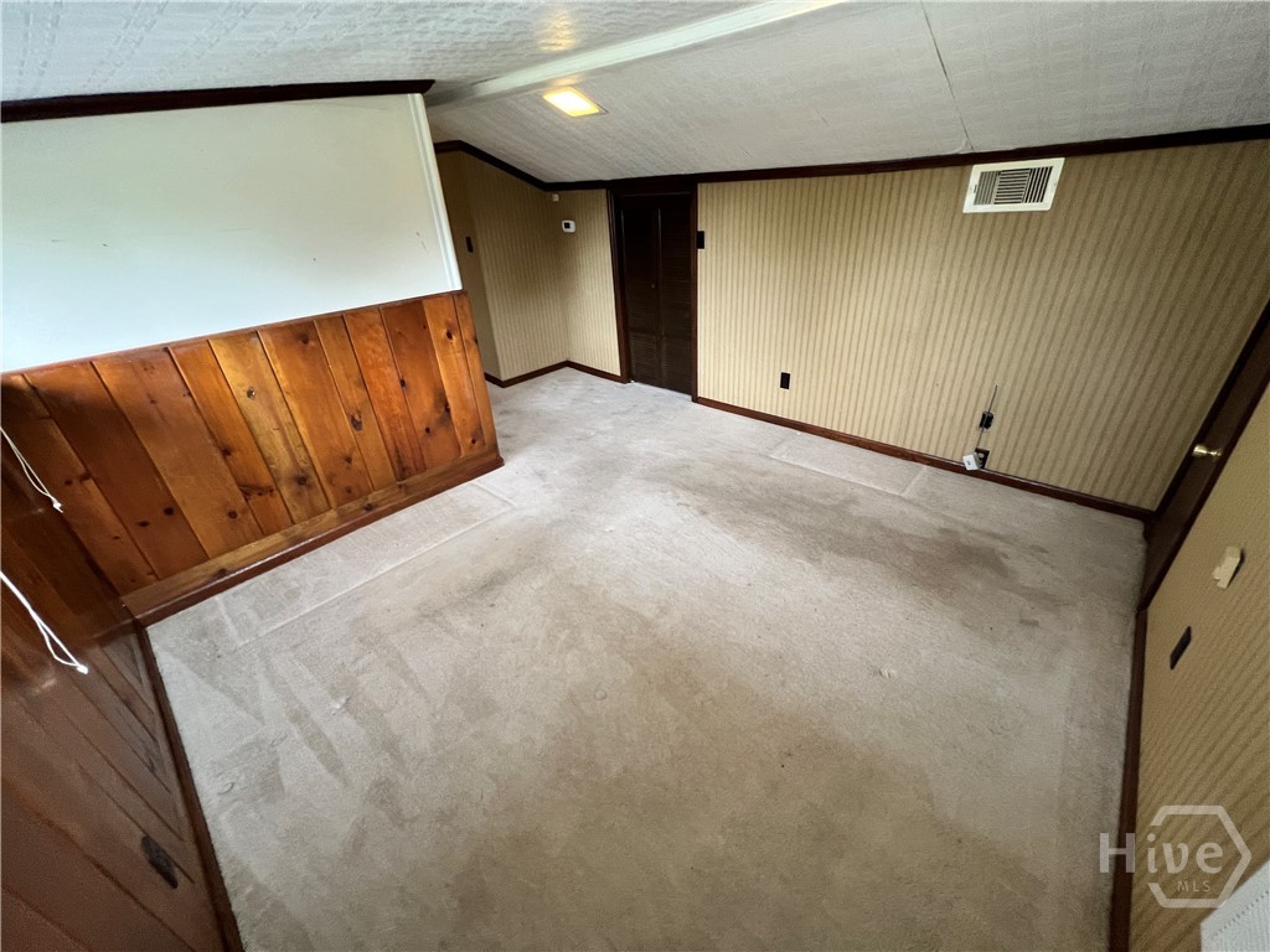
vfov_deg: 89.9
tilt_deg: -29.7
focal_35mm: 13
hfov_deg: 106.2
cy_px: 476
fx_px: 477
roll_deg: +4.2
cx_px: 635
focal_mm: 1.57
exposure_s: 1/60
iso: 200
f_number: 1.8
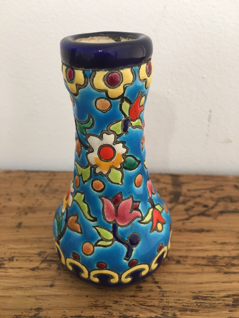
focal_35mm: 29
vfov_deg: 61.7
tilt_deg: -30.1
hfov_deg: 48.2
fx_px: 267
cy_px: 159
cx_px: 120
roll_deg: -0.1
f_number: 2.2
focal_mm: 4.15
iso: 125
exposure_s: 1/33
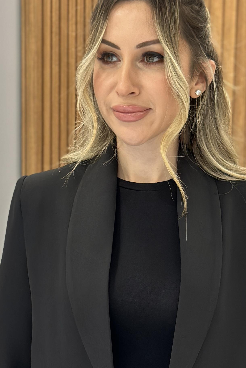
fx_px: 1127
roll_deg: -1.9
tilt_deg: -8.9
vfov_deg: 18.2
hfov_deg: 12.4
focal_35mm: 110
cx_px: 150
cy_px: 353
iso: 160
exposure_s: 1/60
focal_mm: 6.86
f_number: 1.78
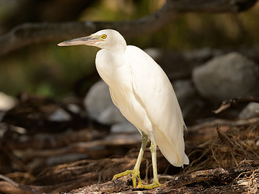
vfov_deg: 1.9
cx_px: 65
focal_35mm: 789
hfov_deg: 2.5
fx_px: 5905
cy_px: 112
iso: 180
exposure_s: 1/2000
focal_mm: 500
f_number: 5.6
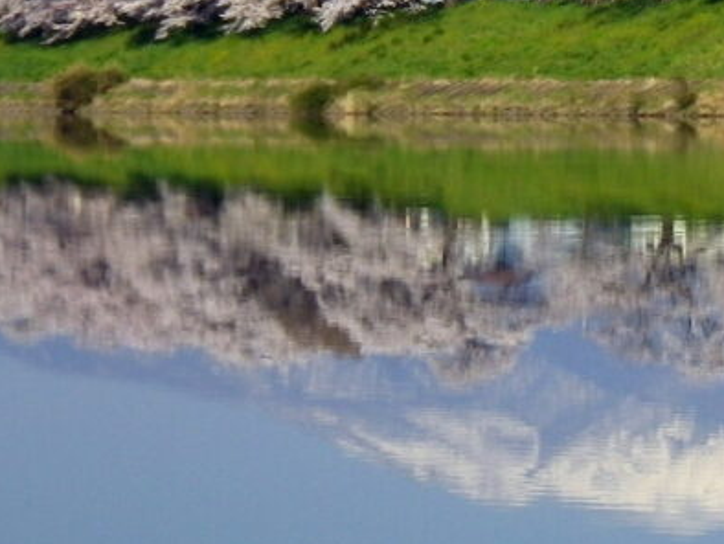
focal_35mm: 286
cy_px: -77
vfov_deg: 5.2
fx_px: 5985
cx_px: 891
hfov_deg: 6.9
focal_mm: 16.7
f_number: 6
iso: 80
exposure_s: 1/400
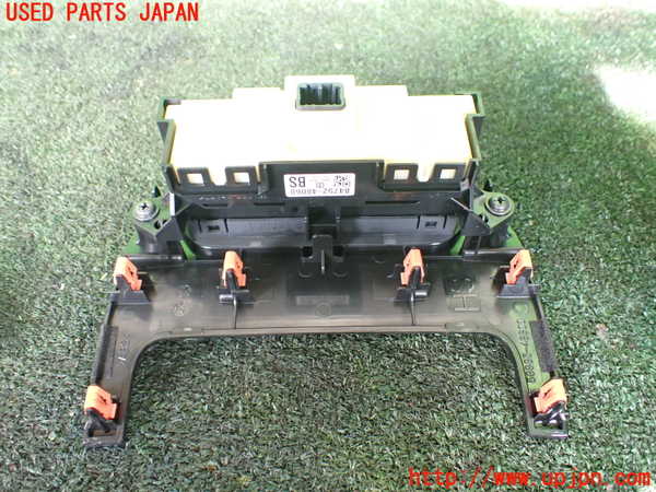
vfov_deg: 46.8
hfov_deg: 60.0
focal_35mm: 30
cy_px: 246
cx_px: 328
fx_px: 569
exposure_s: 1/125
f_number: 2.3
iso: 640
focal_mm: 5.4
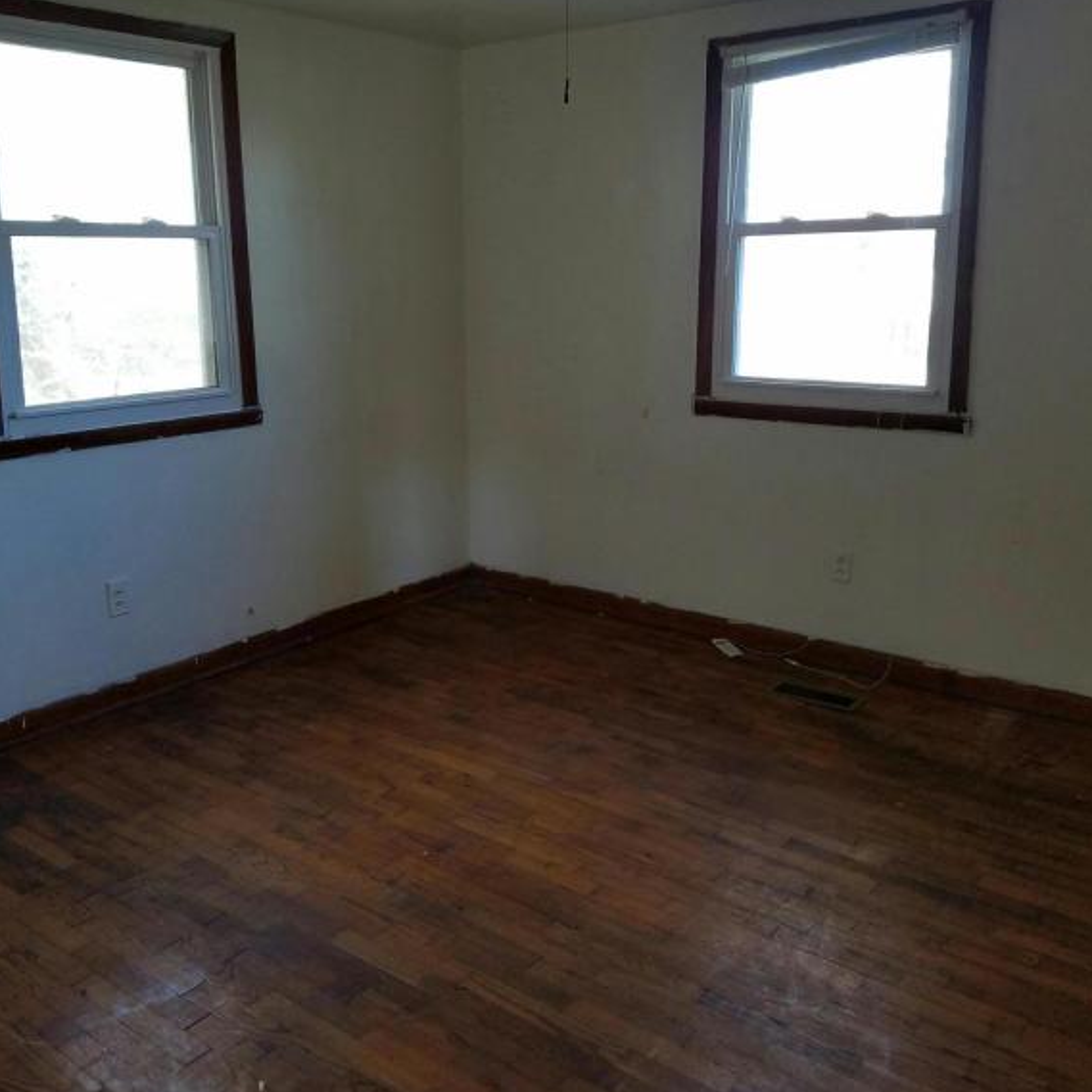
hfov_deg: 52.5
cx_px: 547
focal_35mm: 31
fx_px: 1106
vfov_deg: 52.3
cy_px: 464
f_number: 1.7
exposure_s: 1/50
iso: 100
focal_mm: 4.2
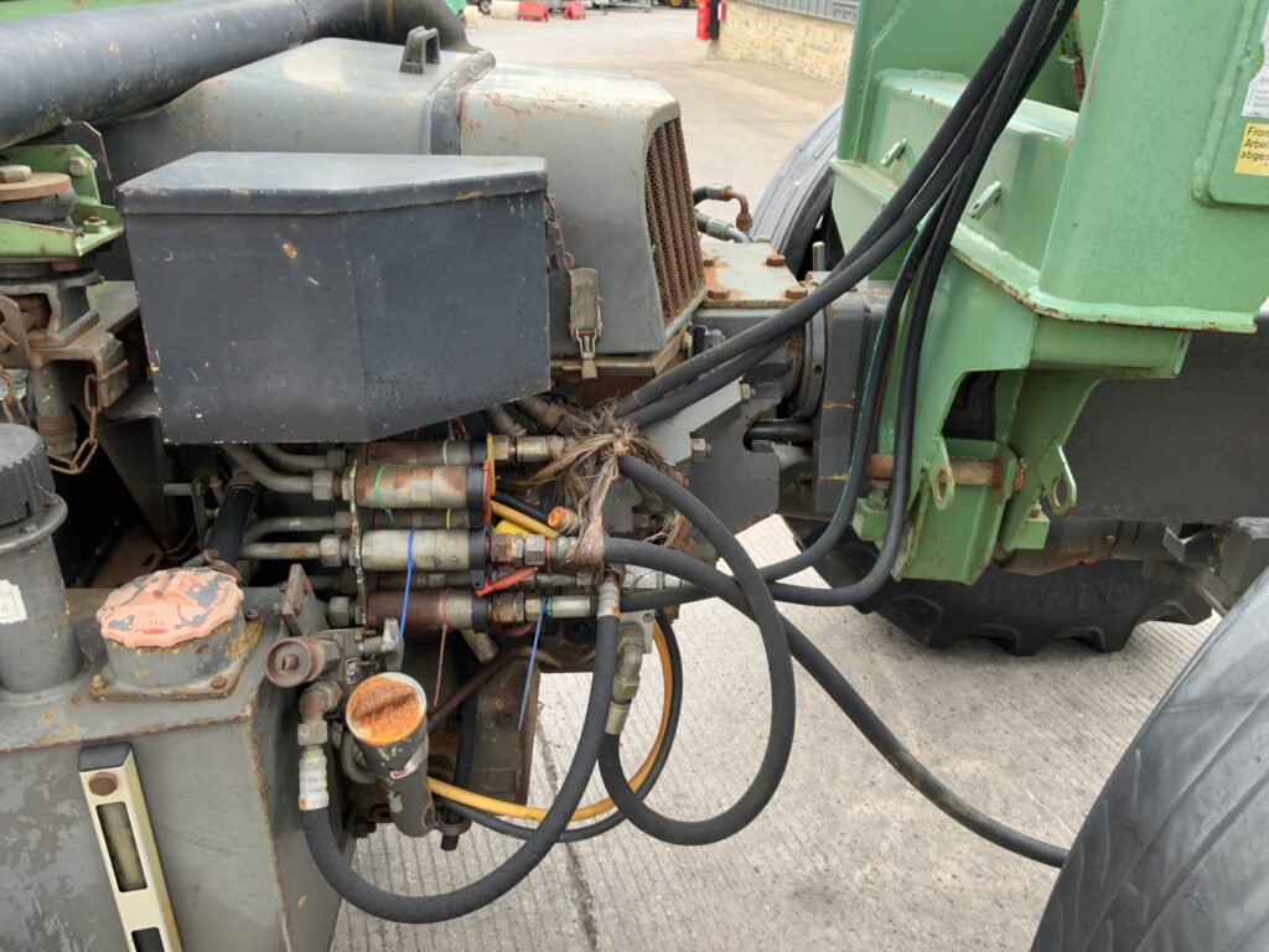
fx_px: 1063
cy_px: 476
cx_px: 634
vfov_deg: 48.2
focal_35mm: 29
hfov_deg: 61.7
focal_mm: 3
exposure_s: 1/122
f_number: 1.8
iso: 32
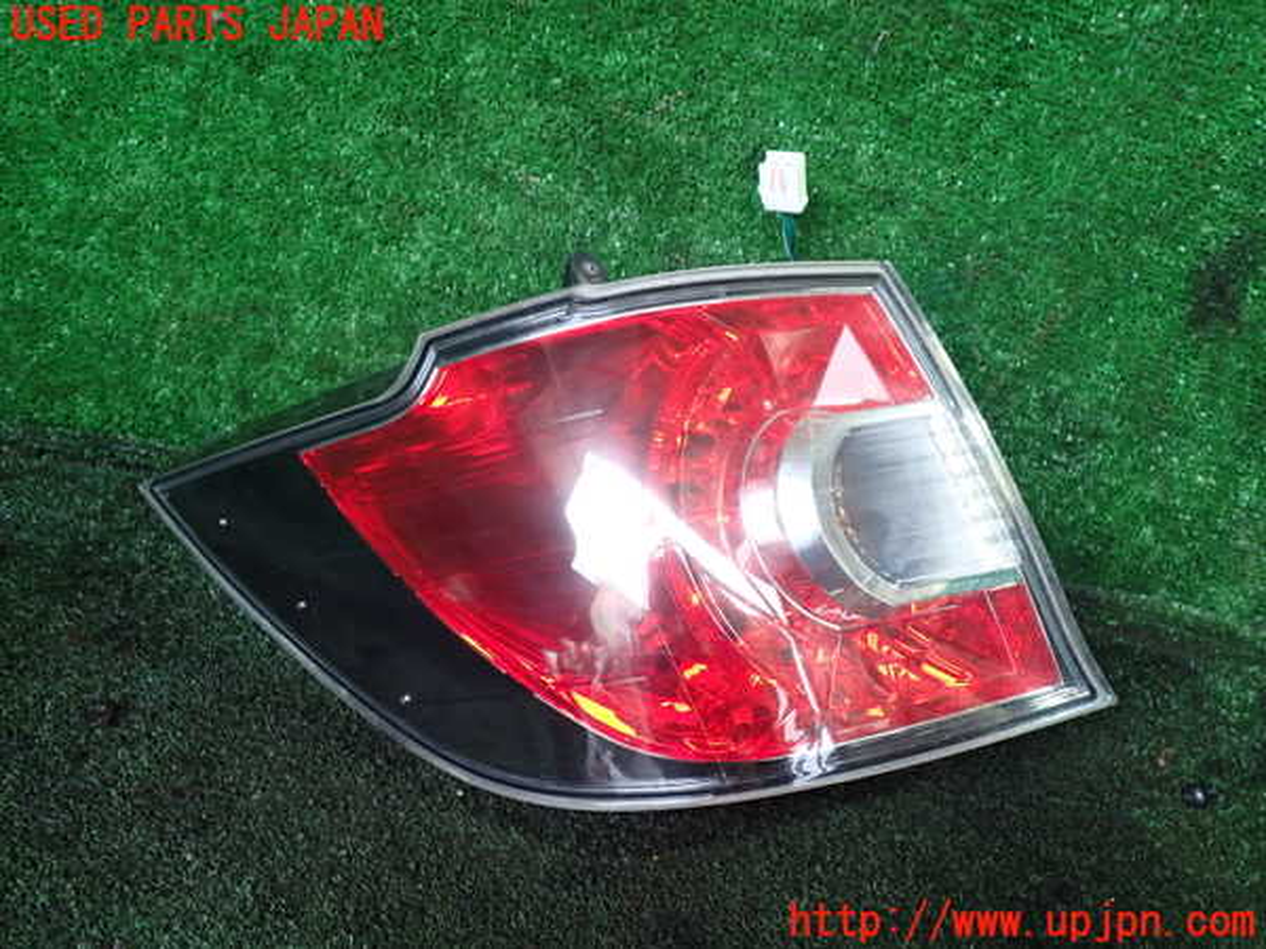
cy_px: 474
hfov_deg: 60.0
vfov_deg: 46.8
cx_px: 633
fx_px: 1097
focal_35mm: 30
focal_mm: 5.4
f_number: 2.3
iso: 500
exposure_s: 1/30
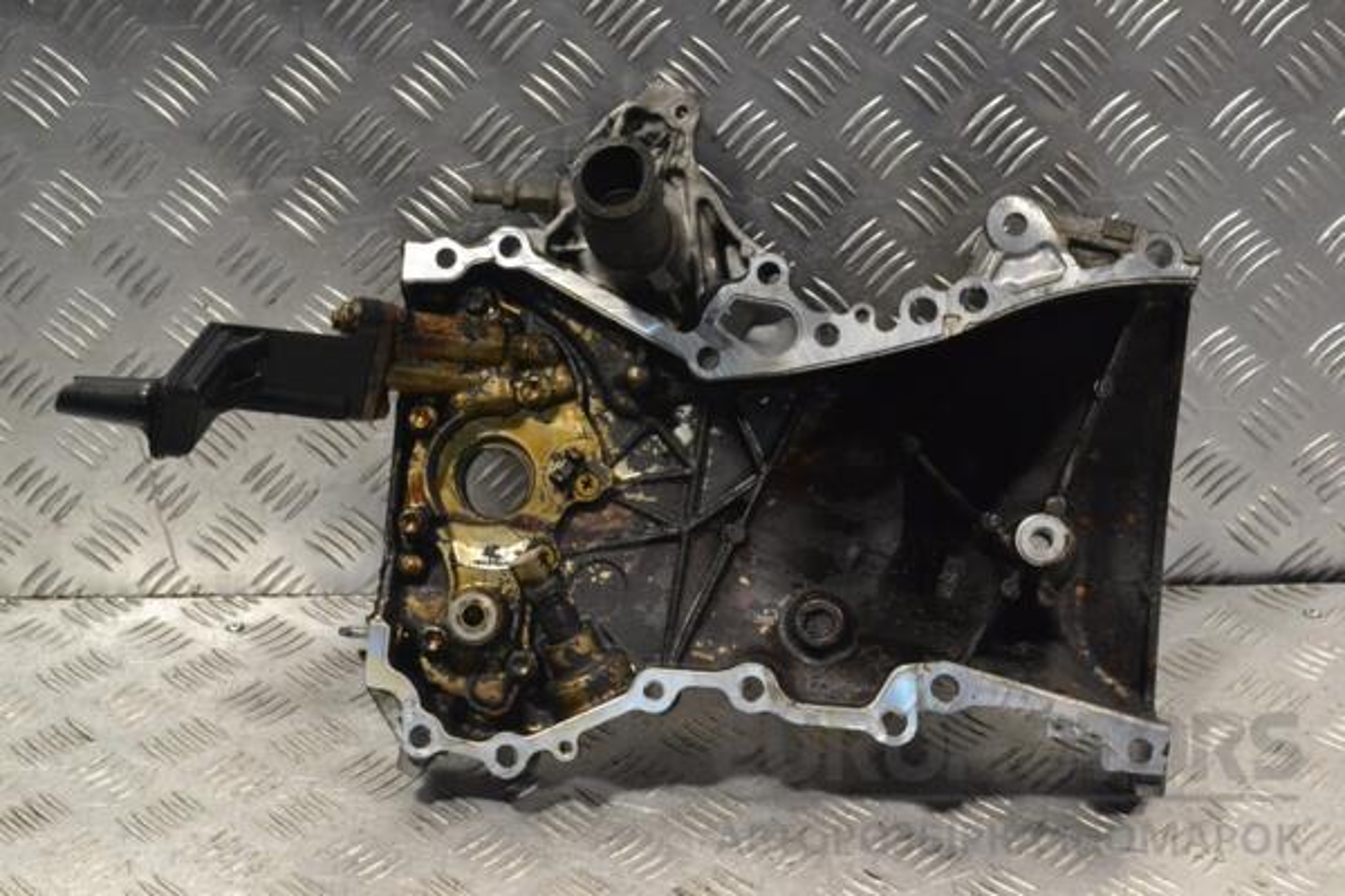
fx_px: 2354
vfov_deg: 21.6
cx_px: 672
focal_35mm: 63
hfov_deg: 31.9
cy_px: 448
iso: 3200
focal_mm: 42
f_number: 9
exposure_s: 1/320
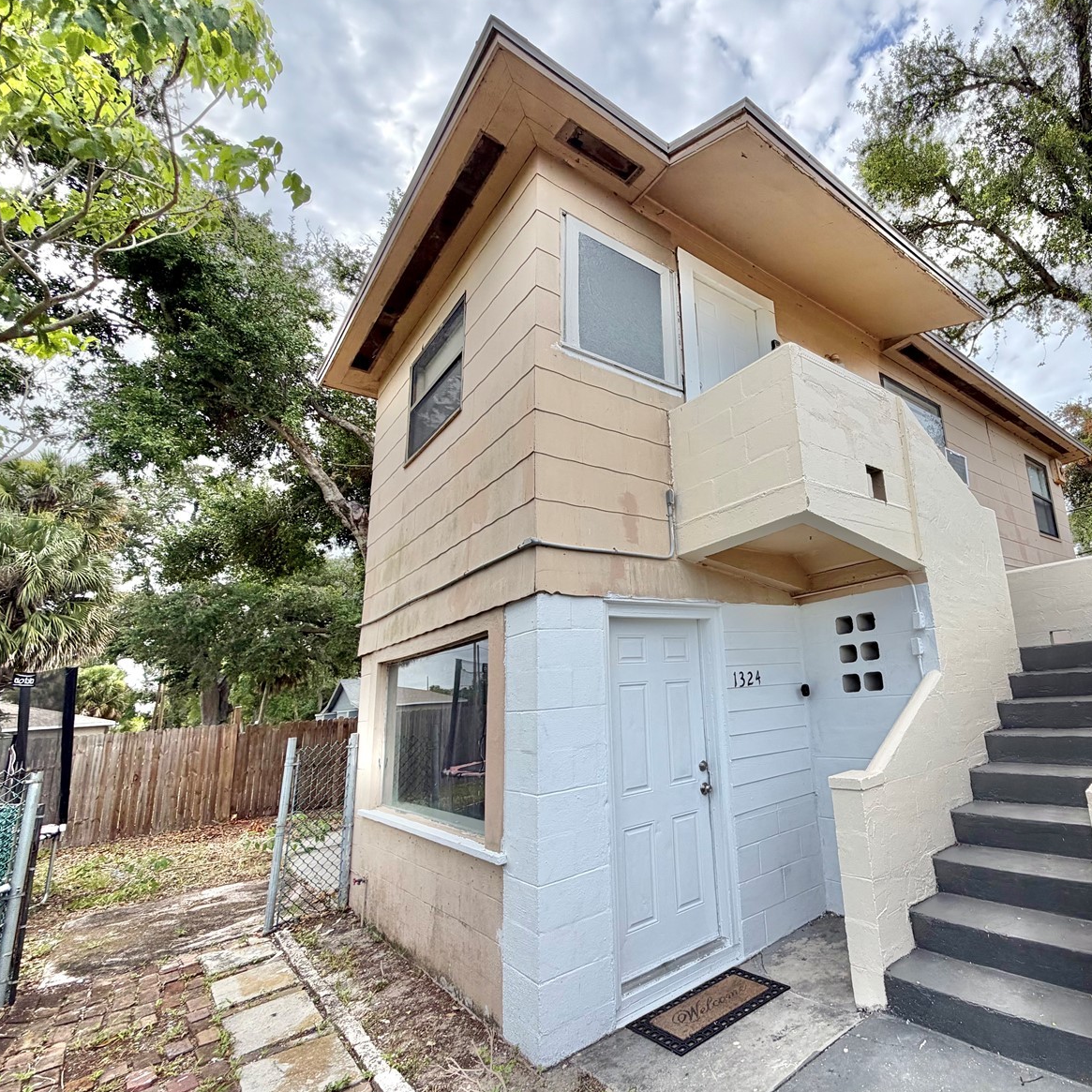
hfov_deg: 80.7
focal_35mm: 17
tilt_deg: +12.4
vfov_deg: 84.0
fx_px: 607
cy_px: 550
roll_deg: +5.6
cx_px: 743
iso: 40
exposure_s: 1/590
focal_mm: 2.22
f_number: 2.2
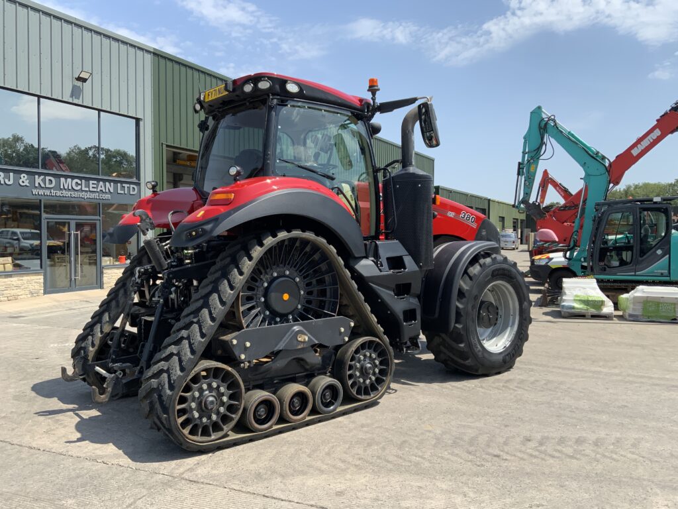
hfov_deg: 61.7
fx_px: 568
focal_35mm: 29
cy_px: 254
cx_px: 339
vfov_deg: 48.2
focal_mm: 3
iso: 16
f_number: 1.8
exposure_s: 1/1490
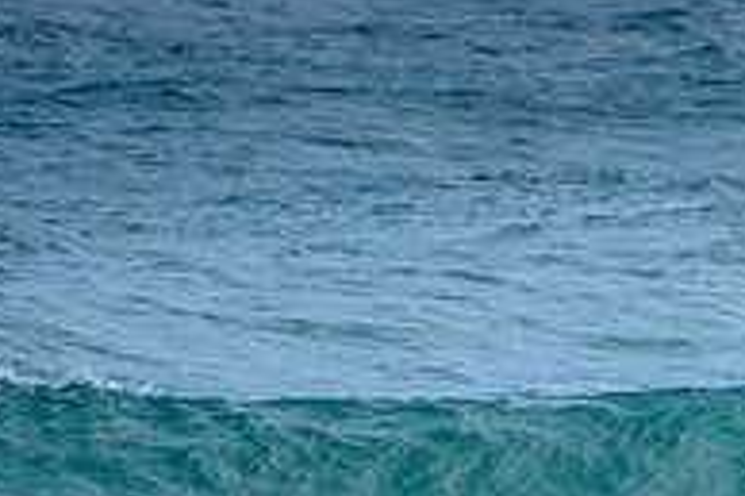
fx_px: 30353
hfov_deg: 1.4
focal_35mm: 1468
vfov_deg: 0.9
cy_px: 530
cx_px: 785
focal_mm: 400
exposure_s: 1/1250
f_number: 5.6
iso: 320
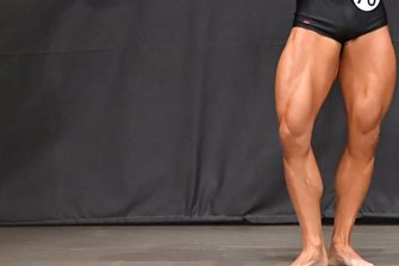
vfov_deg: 2.6
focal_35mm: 520
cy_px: 41
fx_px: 5760
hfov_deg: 4.0
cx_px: 348
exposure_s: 1/400
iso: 8000
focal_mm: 150
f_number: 5.6
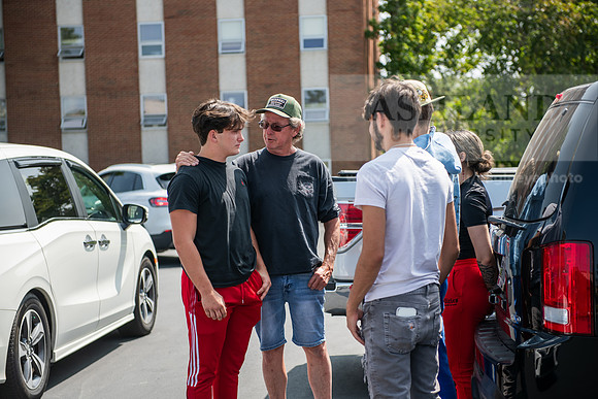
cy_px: 200
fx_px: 1163
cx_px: 299
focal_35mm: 70
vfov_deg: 19.5
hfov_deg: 28.8
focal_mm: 70
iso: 80
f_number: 3.5
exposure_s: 1/500
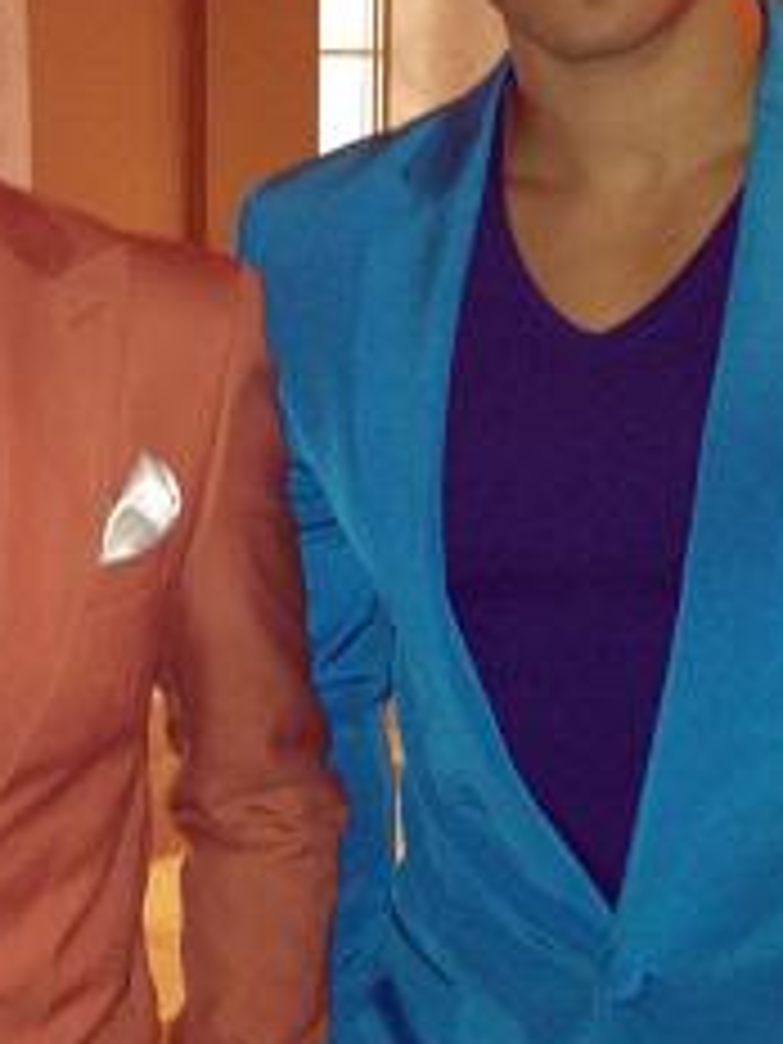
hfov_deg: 17.3
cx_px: 281
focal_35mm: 85
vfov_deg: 23.0
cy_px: 634
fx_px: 2564
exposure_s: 1/16
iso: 250
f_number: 2.4
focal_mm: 4.28
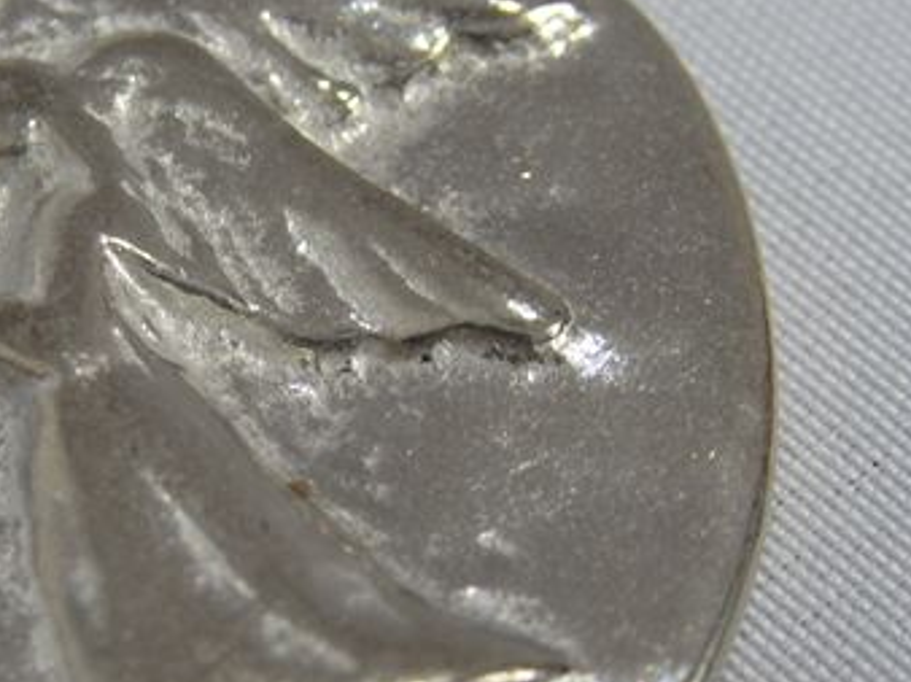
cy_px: 404
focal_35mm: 125
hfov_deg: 15.7
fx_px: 3287
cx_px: 205
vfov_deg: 11.8
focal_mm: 11.9
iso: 160
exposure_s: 1/60
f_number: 4.4
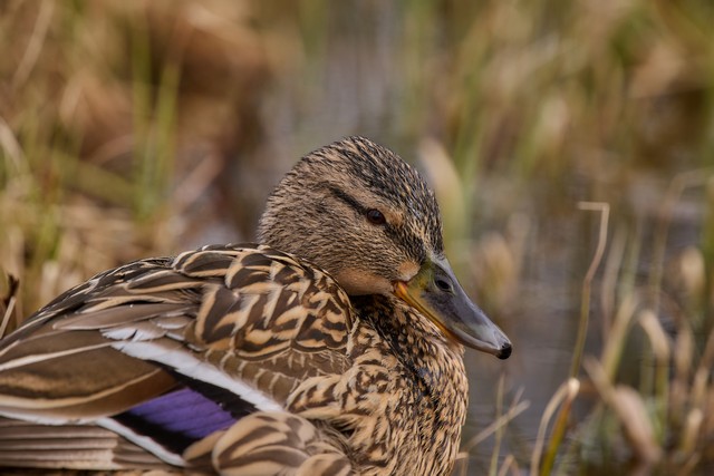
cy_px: 238
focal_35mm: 500
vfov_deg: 2.8
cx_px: 357
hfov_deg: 4.1
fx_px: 9918
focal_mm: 500
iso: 400
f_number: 7.1
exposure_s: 1/400
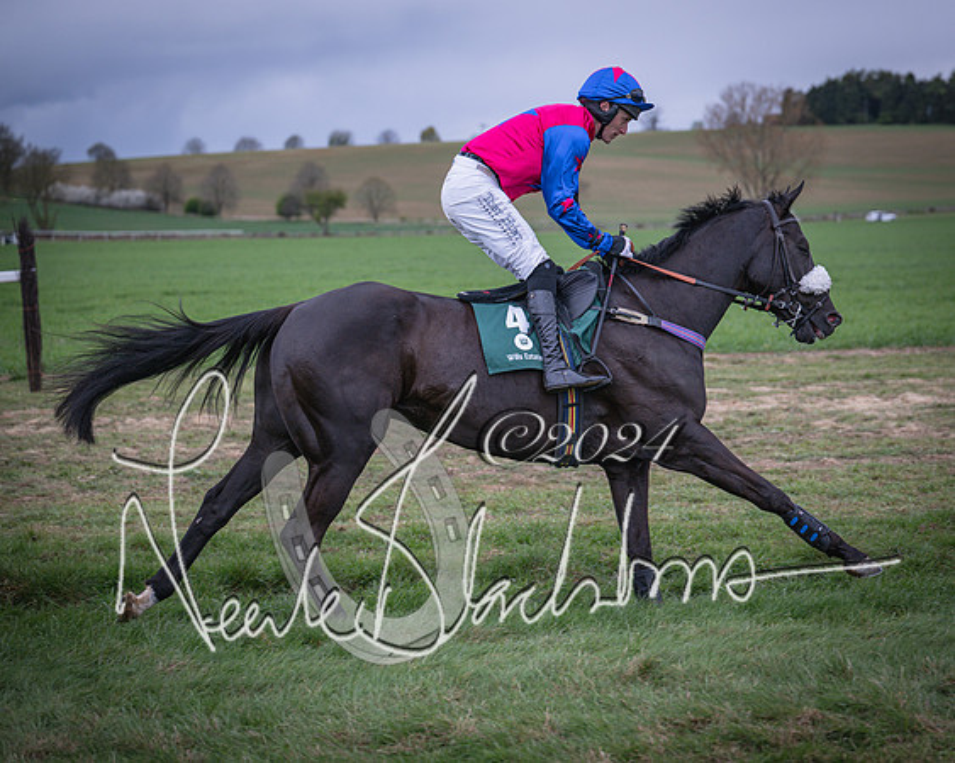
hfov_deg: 21.9
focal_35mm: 87
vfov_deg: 17.6
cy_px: 378
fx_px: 2472
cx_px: 531
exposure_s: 1/1600
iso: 400
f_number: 3.2
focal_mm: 77
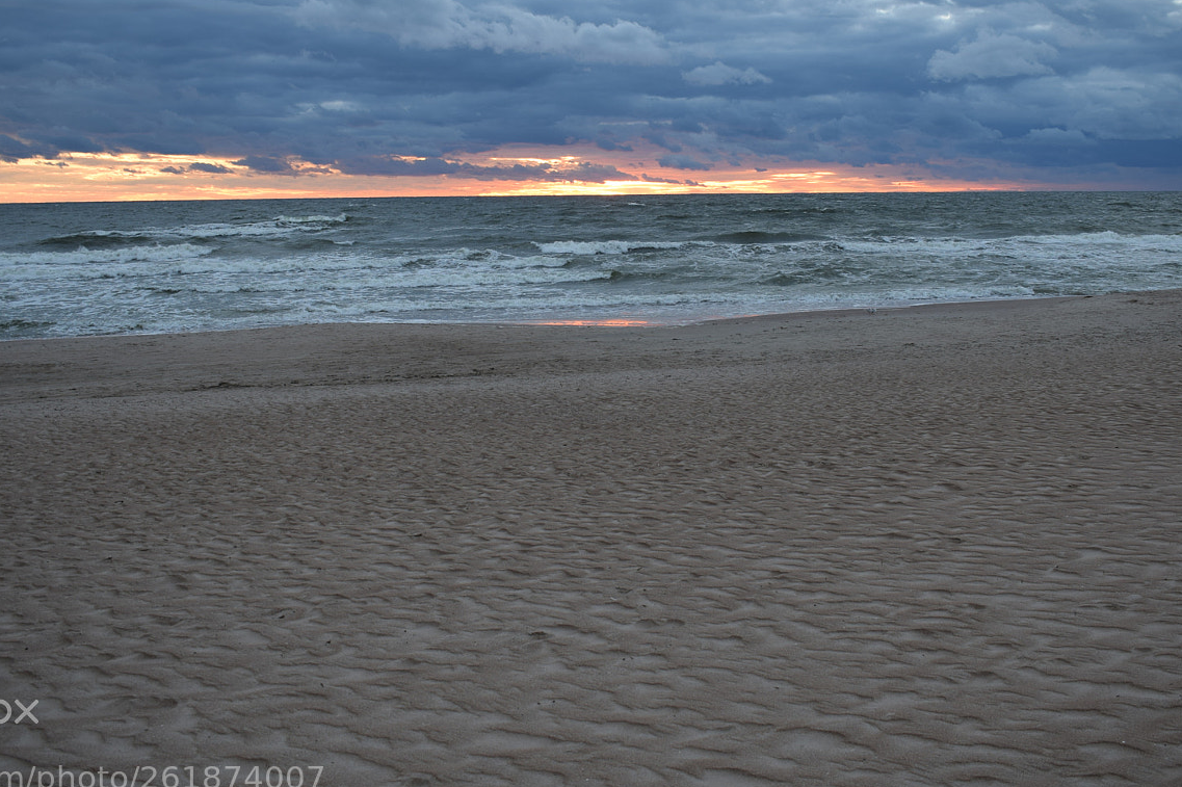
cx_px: 612
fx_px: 1247
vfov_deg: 34.9
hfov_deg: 50.7
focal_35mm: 38
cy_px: 306
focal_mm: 18
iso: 100
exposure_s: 1/80
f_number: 4.5
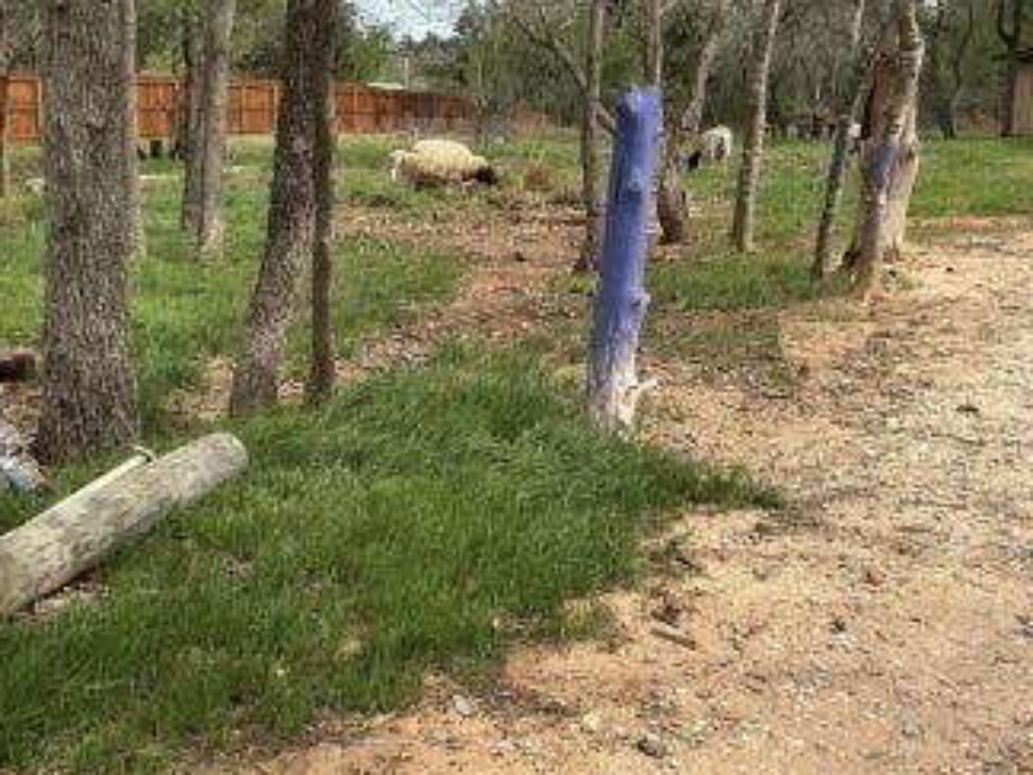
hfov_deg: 41.2
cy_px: 427
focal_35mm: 46
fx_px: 1373
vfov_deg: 31.5
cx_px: 458
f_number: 1.8
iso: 25
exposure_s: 1/1076
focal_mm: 3
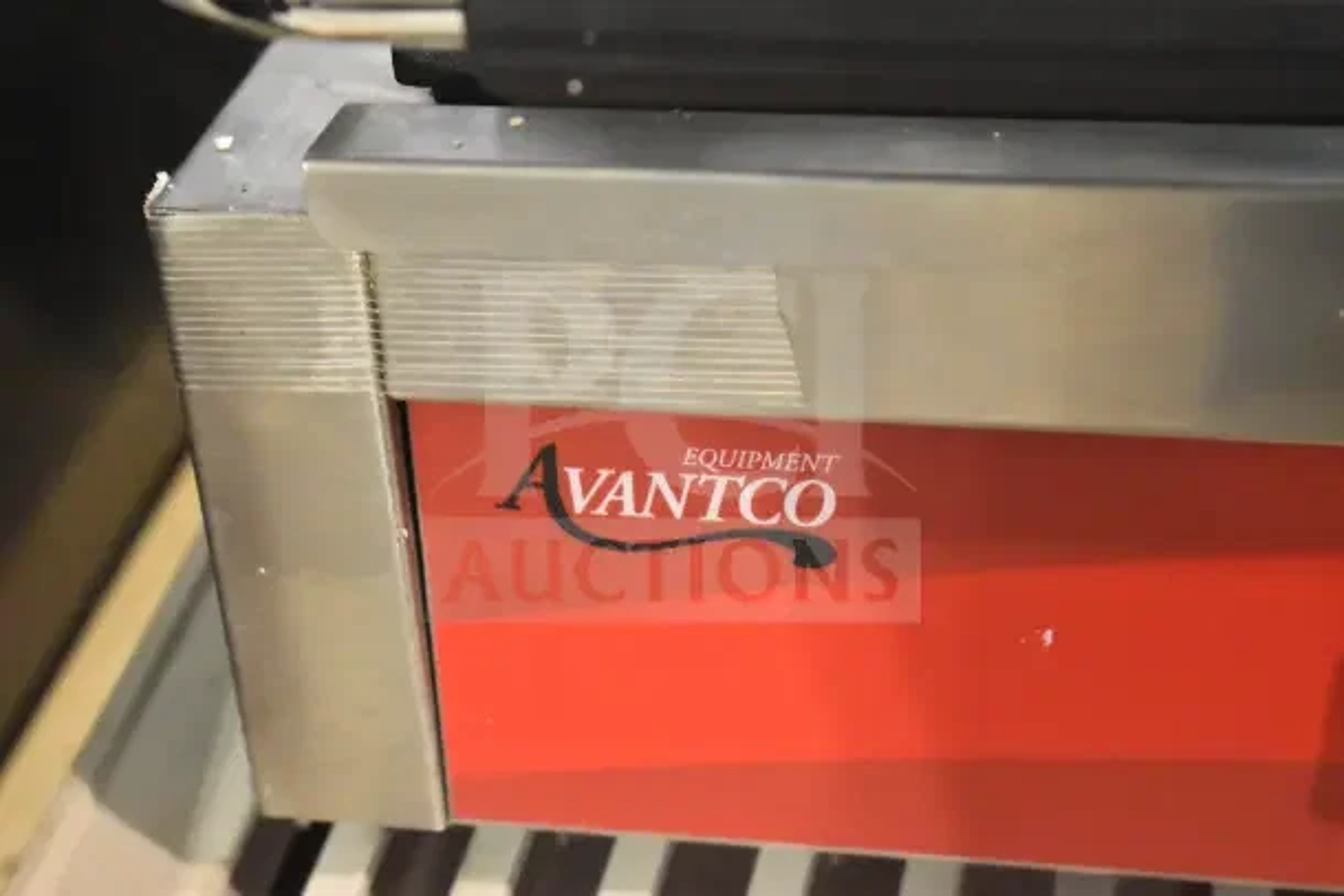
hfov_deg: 24.6
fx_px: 3081
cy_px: 448
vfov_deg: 16.6
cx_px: 672
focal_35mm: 82
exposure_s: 1/100
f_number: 5.6
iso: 11400
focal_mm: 55
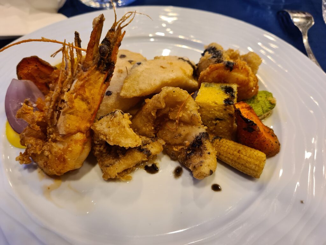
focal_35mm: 26
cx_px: 163
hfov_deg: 67.3
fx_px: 245
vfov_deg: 53.1
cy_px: 122
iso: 320
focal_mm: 5.4
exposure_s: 1/50
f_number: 1.8
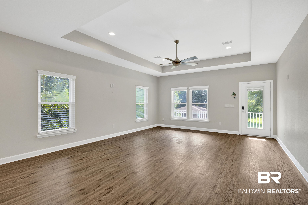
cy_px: 102
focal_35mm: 16
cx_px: 154
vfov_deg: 72.1
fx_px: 141
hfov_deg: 95.0
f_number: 11
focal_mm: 16.5
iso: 400
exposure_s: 1/13
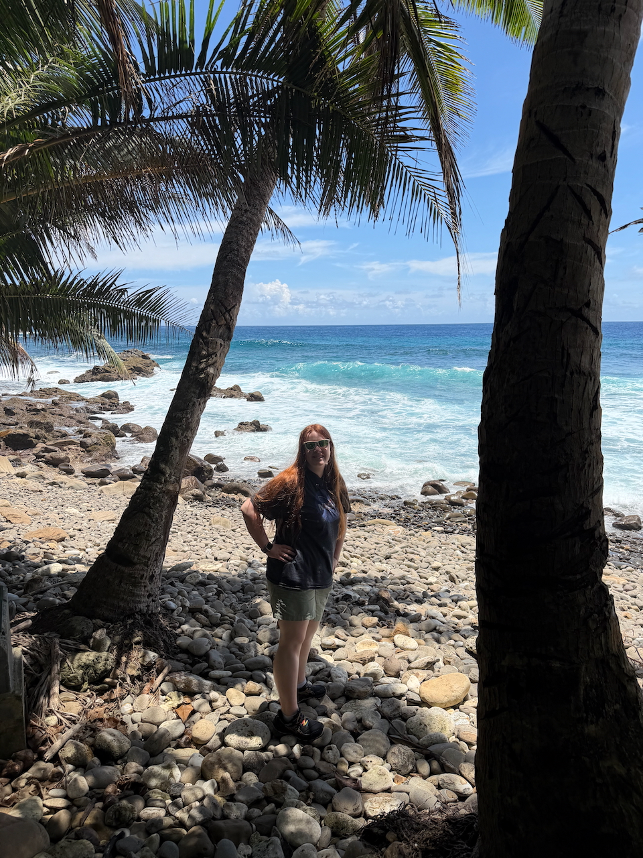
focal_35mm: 24
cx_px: 322
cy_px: 429
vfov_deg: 71.6
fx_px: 594
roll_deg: +0.5
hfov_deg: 56.8
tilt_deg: -9.7
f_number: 1.78
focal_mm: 6.76
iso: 80
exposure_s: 1/6173
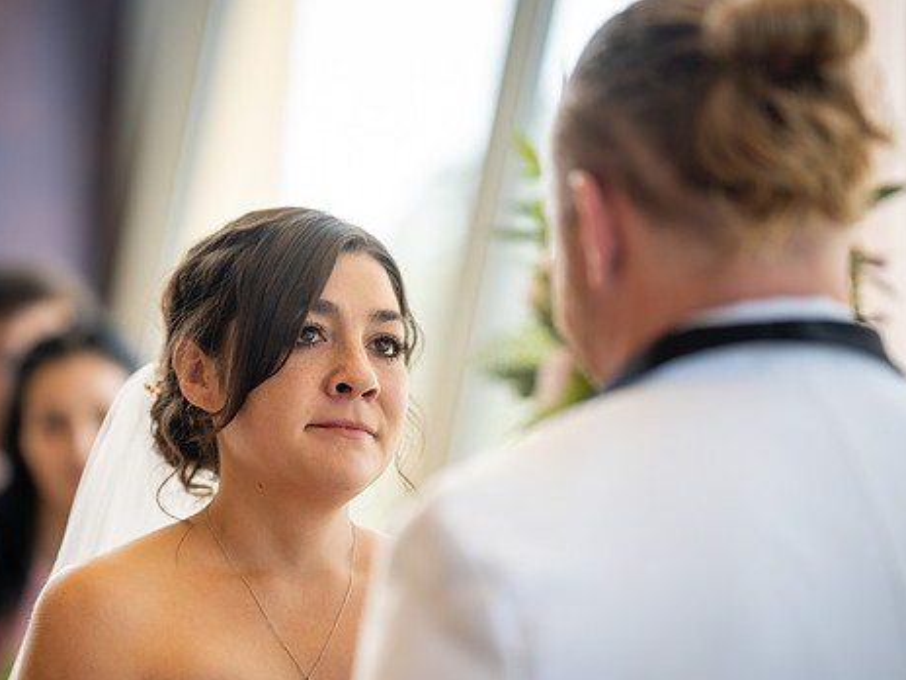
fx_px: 3245
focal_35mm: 124
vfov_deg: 11.9
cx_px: 318
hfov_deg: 15.9
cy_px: 455
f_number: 1.4
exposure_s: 1/200
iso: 125
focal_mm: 85
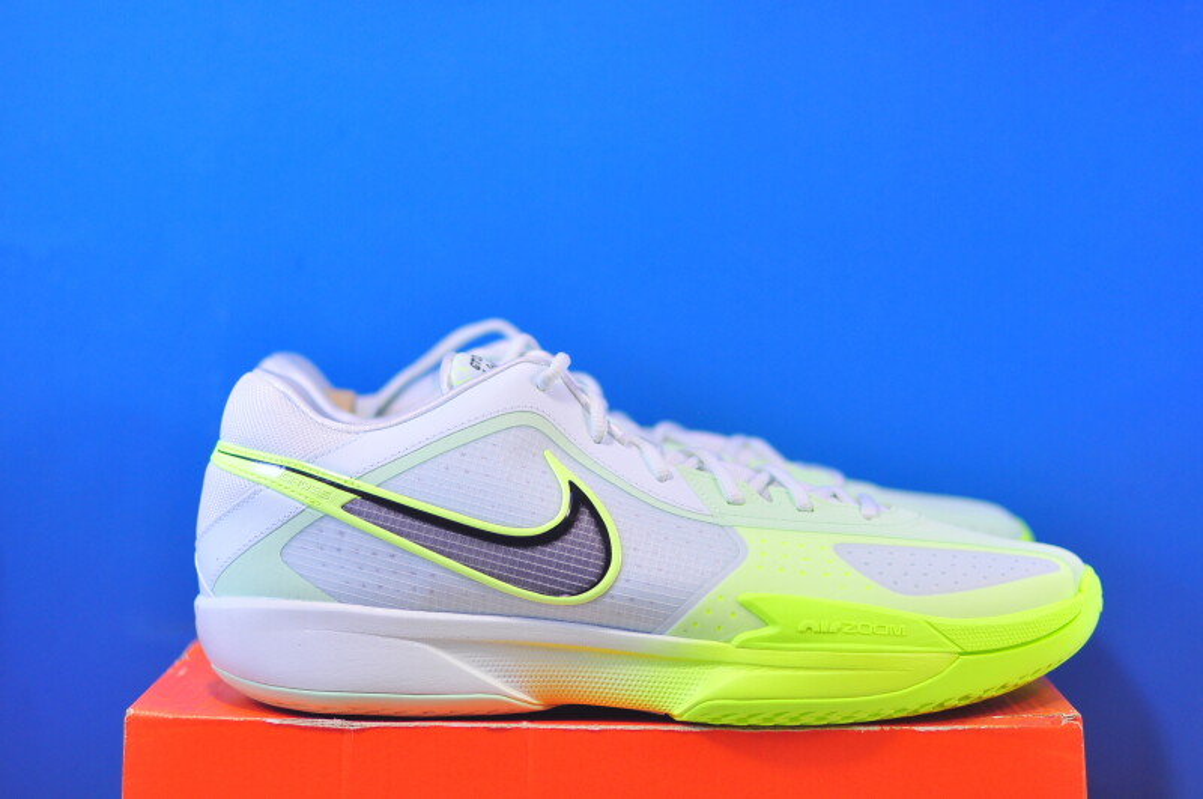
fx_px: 2503
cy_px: 400
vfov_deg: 18.1
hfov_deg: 27.0
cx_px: 602
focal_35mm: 75
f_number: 2.2
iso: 250
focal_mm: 50
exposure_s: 1/320
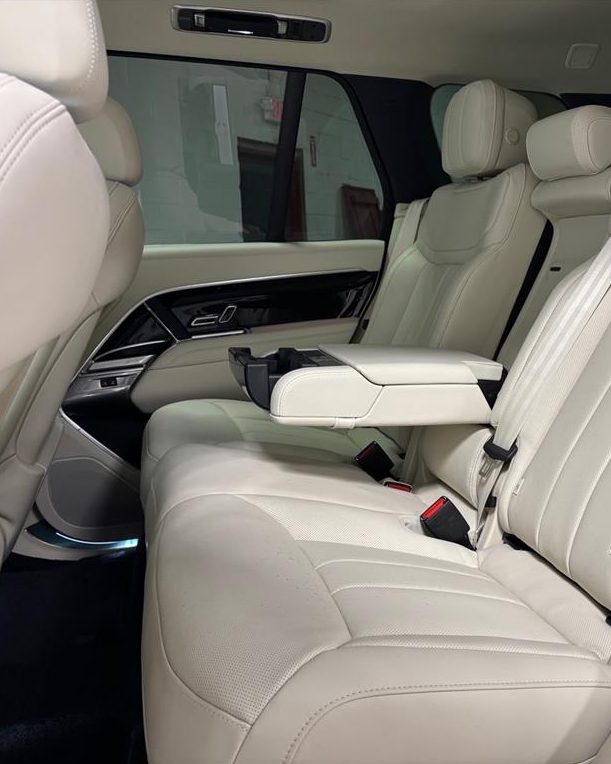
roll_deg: +0.6
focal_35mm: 34
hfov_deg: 42.1
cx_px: 453
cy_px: 381
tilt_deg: -10.8
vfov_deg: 52.8
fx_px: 769
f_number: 1.6
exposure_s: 1/120
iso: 80
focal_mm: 5.96
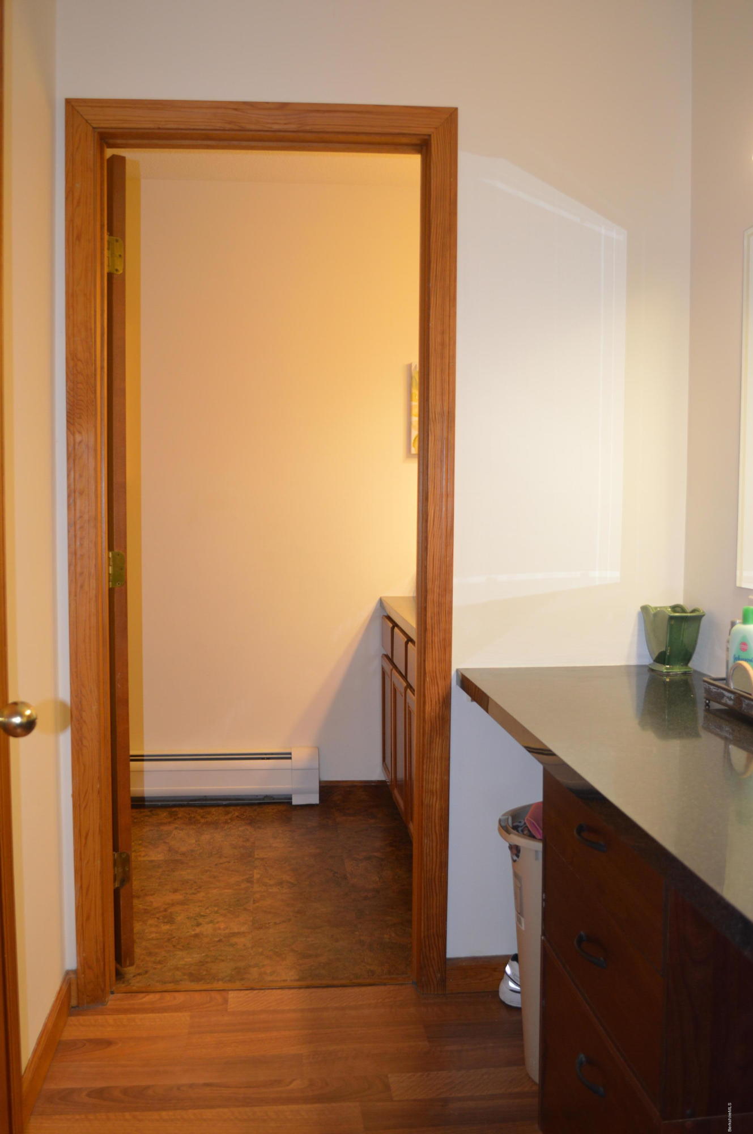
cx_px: 376
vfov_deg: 57.3
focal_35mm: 33
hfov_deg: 39.9
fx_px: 1038
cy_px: 567
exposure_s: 1/60
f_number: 3.8
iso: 450
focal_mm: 22
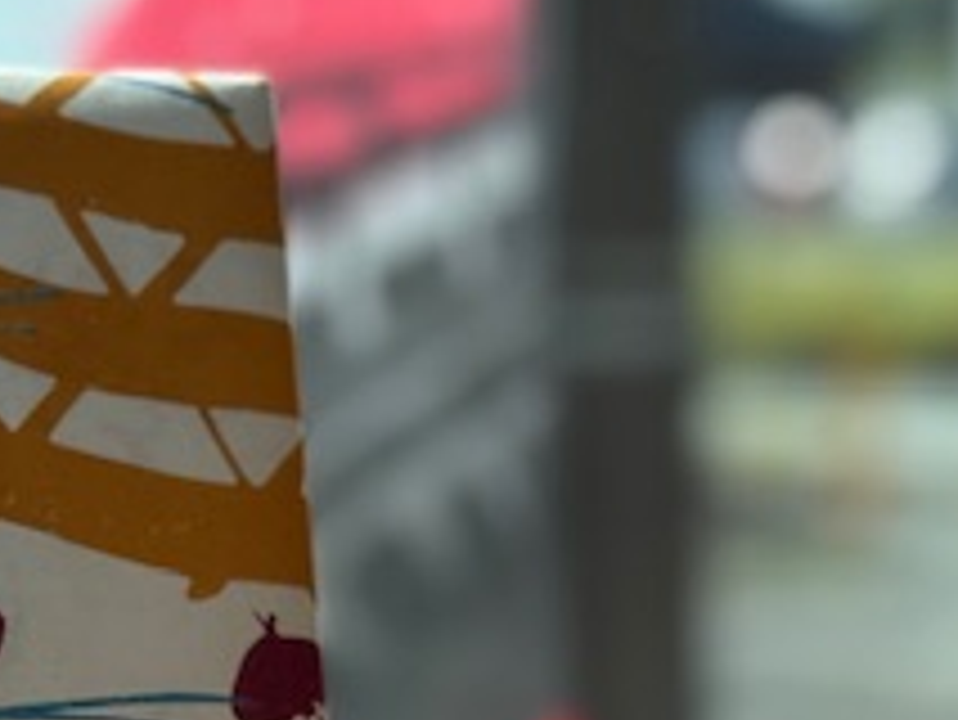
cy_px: 936
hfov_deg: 13.7
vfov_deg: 10.1
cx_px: 540
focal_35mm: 144
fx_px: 3987
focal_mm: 6.76
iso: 80
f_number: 1.78
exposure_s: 1/2976
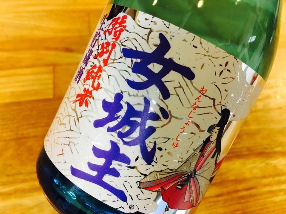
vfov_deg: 48.2
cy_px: 107
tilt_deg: -60.0
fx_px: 240
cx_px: 143
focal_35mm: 29
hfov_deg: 61.7
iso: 100
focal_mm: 4.15
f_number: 2.2
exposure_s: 1/30
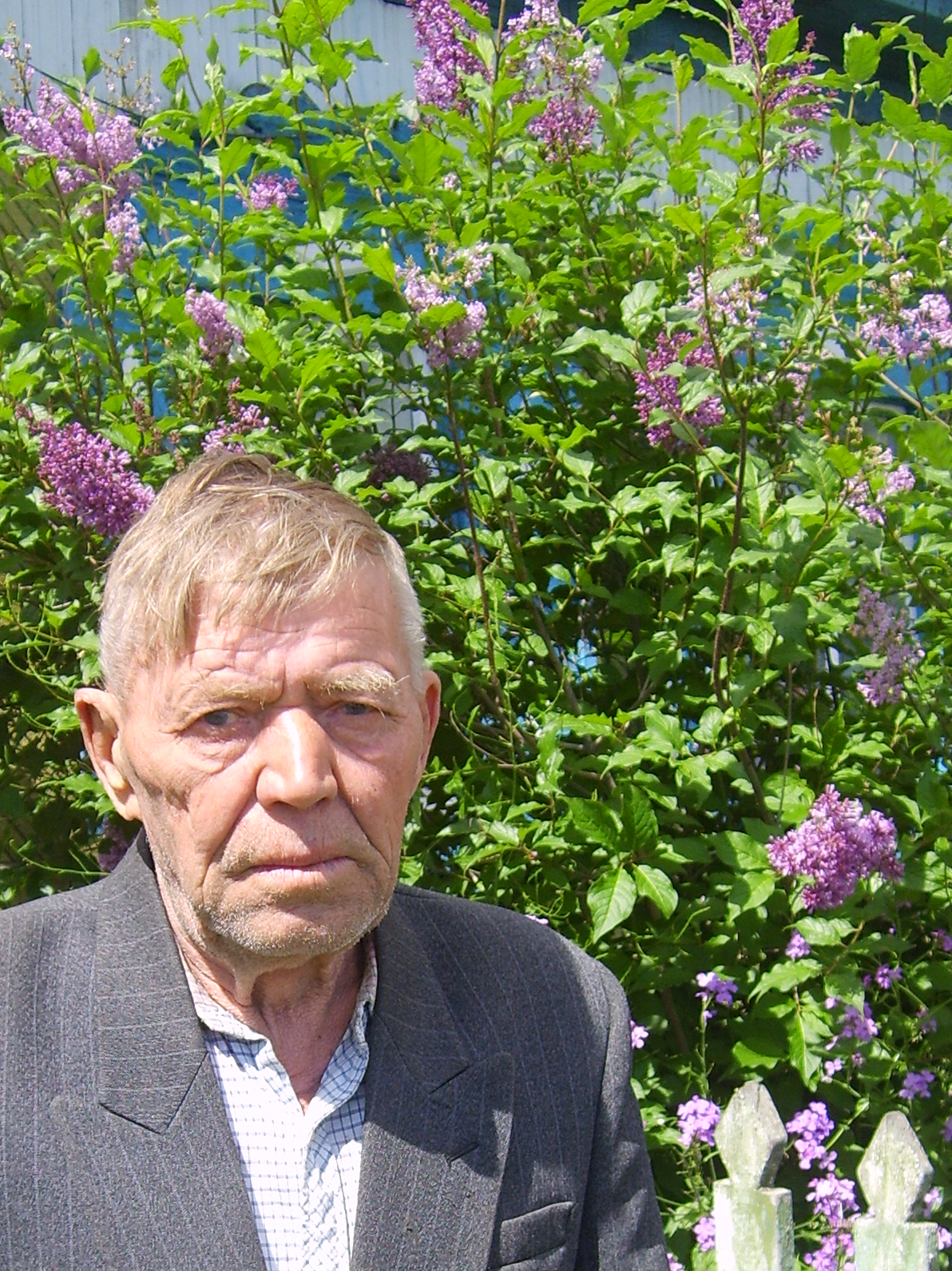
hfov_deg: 23.6
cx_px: 337
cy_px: 1078
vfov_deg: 30.2
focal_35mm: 62
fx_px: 2274
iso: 50
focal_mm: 5.8
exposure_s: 1/350
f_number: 2.8
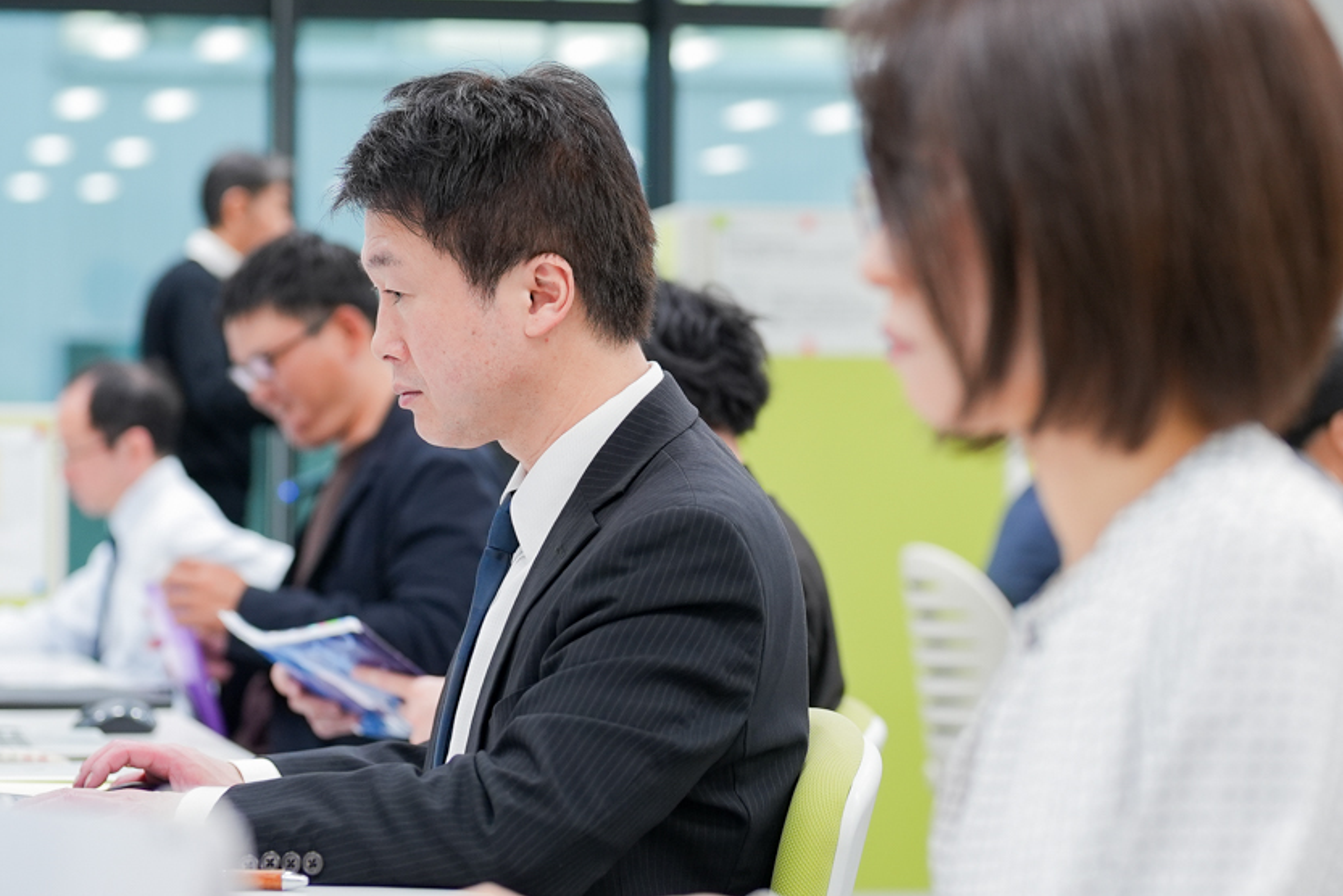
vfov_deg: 12.7
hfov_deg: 18.9
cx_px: 603
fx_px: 4030
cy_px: 519
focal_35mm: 108
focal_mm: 50
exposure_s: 1/160
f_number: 2
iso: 400
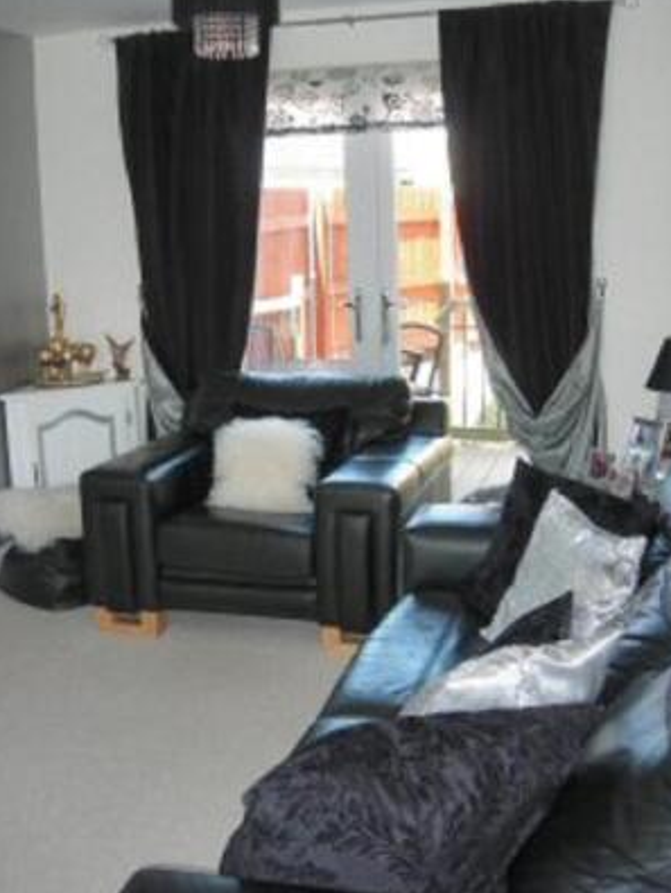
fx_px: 1084
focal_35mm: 42
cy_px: 428
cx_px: 361
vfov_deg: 44.7
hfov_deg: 34.4
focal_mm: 7.8
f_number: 2.8
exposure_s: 1/85.4
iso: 79
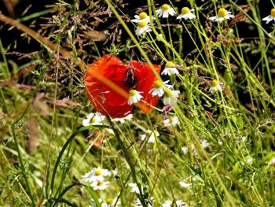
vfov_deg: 13.2
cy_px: 104
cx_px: 138
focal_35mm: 112
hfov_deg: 17.6
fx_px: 890
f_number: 5
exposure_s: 1/323
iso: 80
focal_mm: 20.1
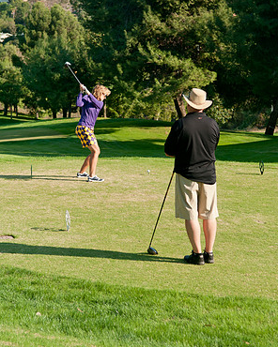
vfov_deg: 20.4
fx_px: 967
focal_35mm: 94
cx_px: 139
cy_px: 145
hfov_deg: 16.4
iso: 250
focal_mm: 55
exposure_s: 1/500
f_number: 5
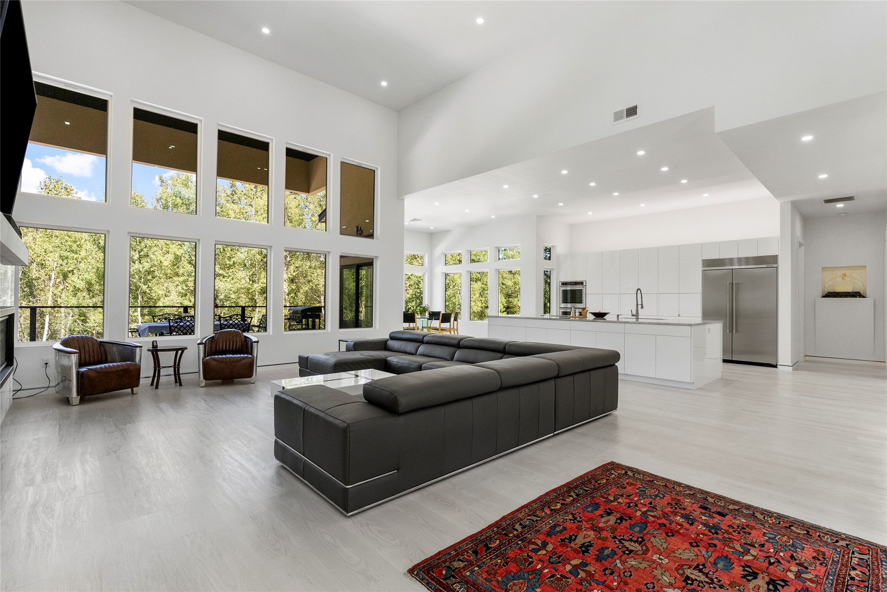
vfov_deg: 73.8
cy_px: 296
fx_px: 394
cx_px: 444
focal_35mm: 16
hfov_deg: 96.7
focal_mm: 16
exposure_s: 1/320
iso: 1600
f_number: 9
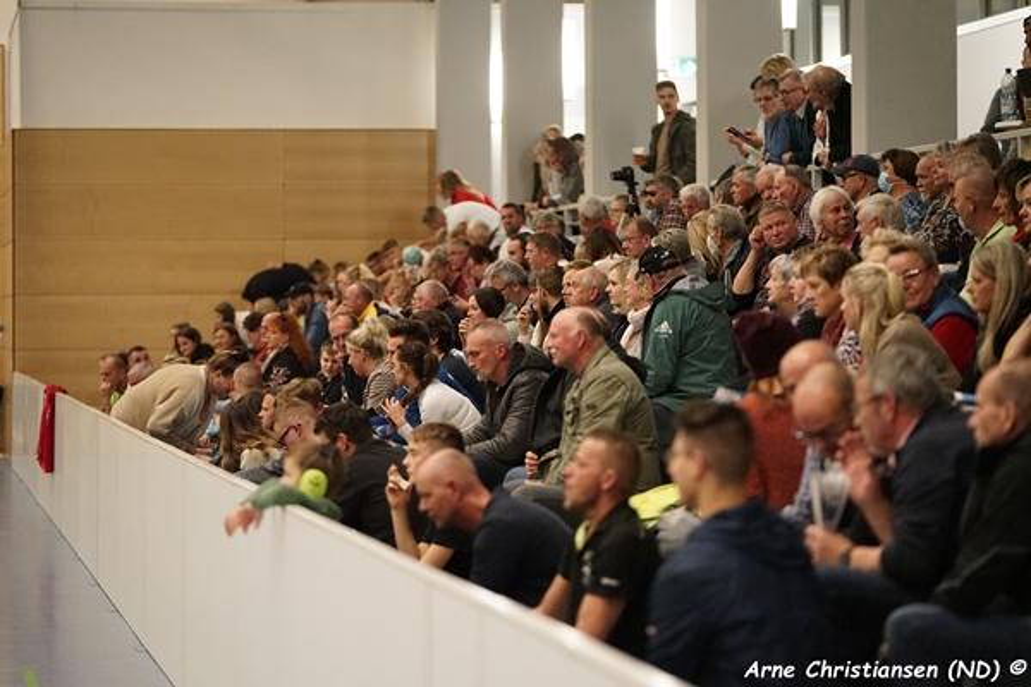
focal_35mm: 133
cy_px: 344
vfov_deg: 10.3
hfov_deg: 15.4
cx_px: 516
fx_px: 3809
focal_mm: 133
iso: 8000
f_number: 2.8
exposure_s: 1/800
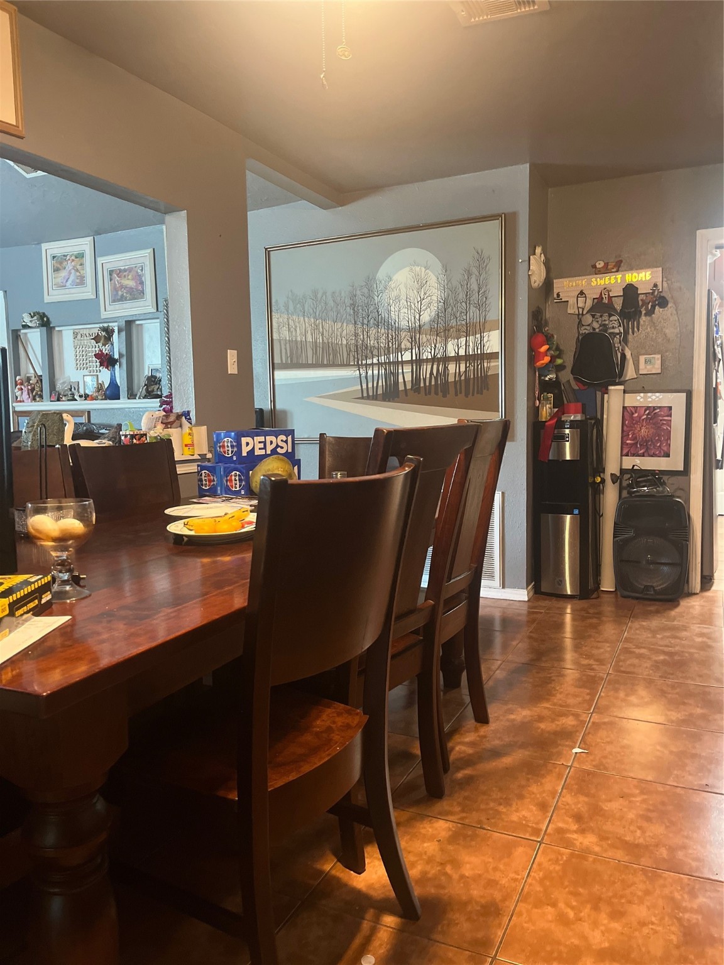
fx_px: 725
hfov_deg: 53.1
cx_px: 362
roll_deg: +1.1
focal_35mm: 26
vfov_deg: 67.3
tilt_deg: -7.5
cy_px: 482
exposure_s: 1/40
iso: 500
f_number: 1.6
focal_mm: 5.1
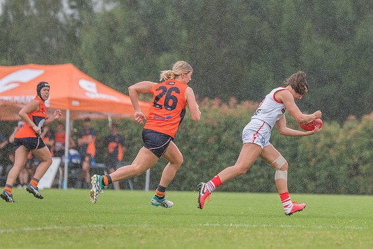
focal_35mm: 364
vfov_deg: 3.8
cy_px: 81
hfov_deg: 5.7
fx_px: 3777
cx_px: 252
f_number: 5
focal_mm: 270
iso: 800
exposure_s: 1/2000
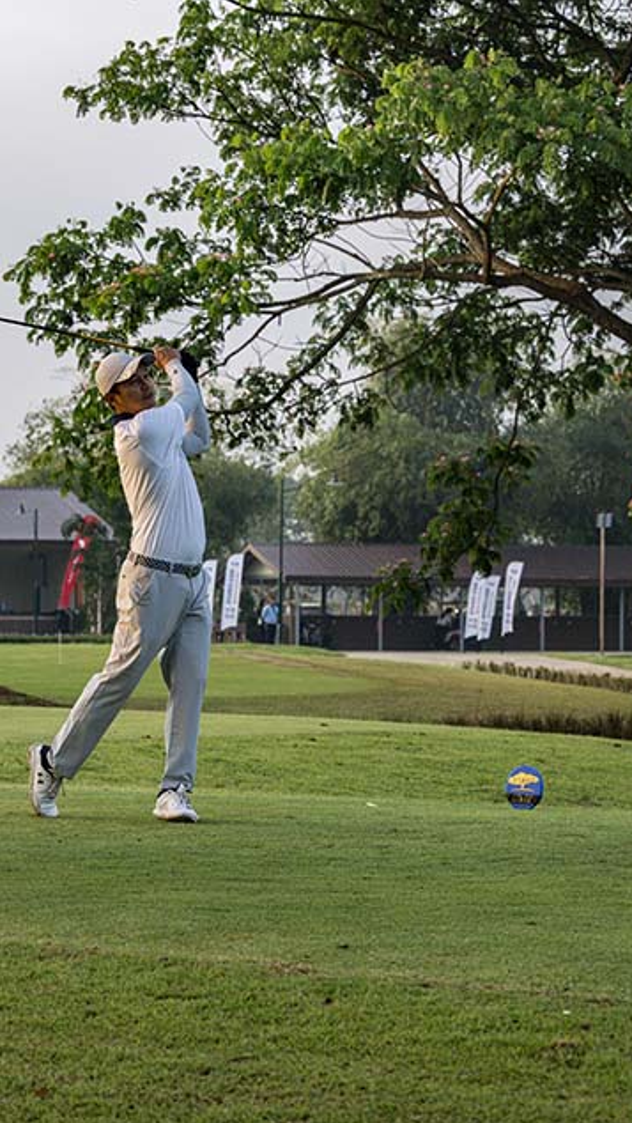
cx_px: -172
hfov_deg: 10.7
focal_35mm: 111
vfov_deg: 19.3
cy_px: 565
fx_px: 3304
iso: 1800
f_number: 5.6
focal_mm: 70
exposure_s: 1/1600
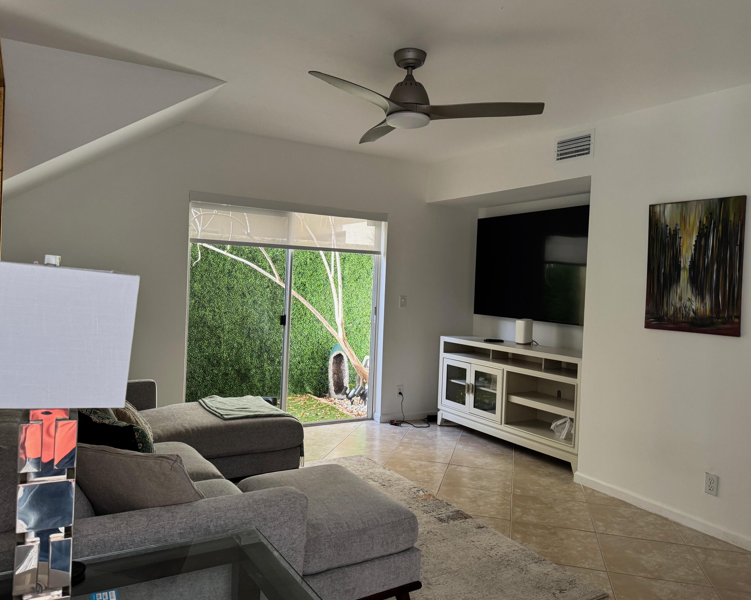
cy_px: 292
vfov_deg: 54.9
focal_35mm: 26
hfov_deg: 66.0
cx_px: 366
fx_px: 578
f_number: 1.78
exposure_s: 1/120
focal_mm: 6.76
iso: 200
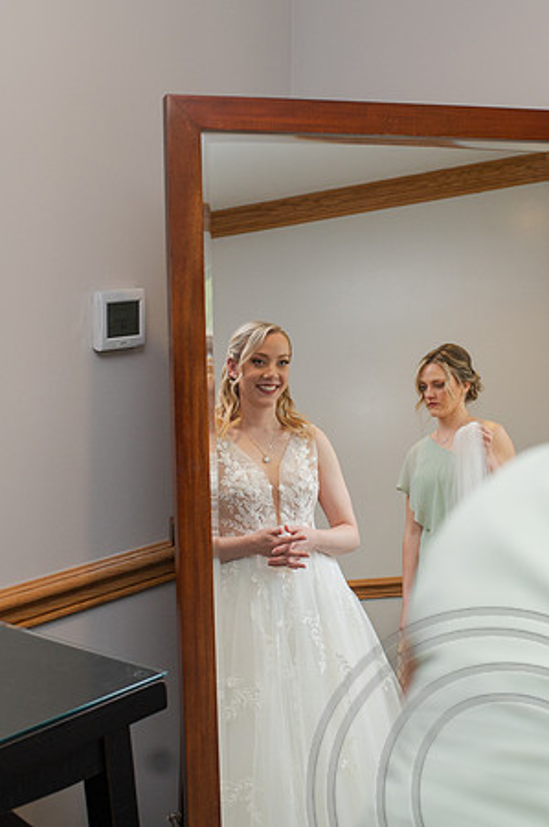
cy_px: 377
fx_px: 1313
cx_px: 340
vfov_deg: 34.9
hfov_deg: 23.6
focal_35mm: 57
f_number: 3.5
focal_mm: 35
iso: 800
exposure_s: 1/200
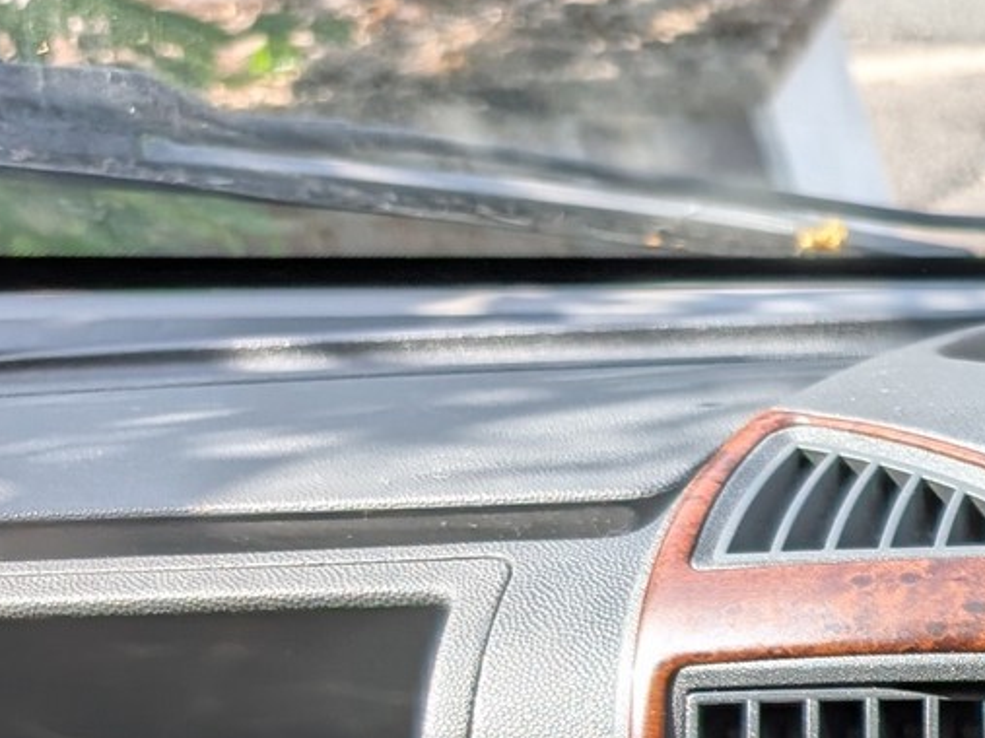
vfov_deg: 13.9
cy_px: 1222
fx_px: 2759
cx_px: 1834
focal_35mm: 97
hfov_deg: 16.5
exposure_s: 1/154
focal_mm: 6.9
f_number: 1.68
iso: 21
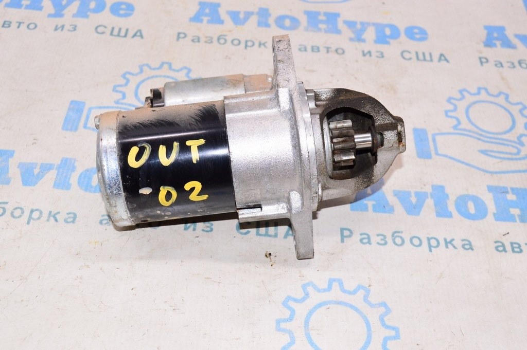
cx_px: 264
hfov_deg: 38.9
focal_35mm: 51
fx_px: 746
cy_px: 175
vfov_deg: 26.4
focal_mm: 34
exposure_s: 1/125
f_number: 8
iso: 1600
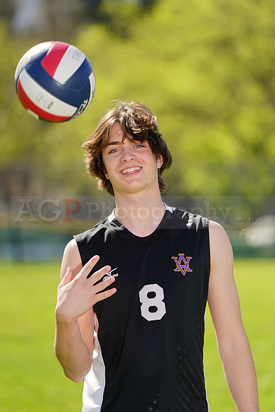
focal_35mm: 327
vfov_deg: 6.3
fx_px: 3744
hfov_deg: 4.2
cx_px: 138
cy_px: 206
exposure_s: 1/200
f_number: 6.3
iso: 64
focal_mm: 327
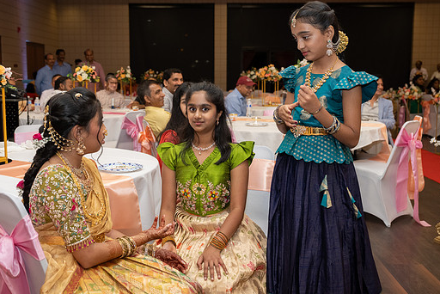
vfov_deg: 31.9
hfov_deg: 46.4
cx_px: 206
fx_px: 514
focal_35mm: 42
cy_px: 144
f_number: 4
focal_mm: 36
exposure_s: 1/160
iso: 1250
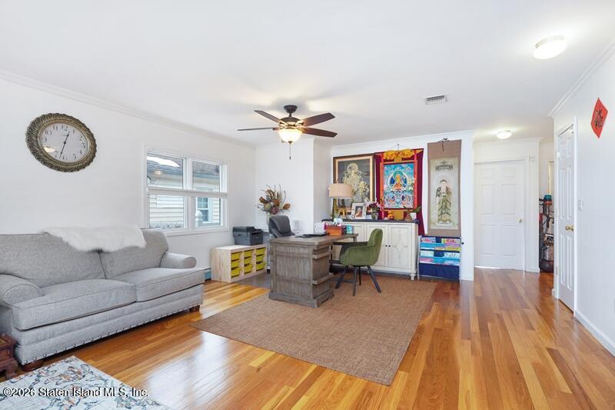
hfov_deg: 95.0
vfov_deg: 72.0
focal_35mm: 16
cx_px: 308
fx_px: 282
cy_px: 205
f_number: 4
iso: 100
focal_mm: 11
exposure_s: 1/60
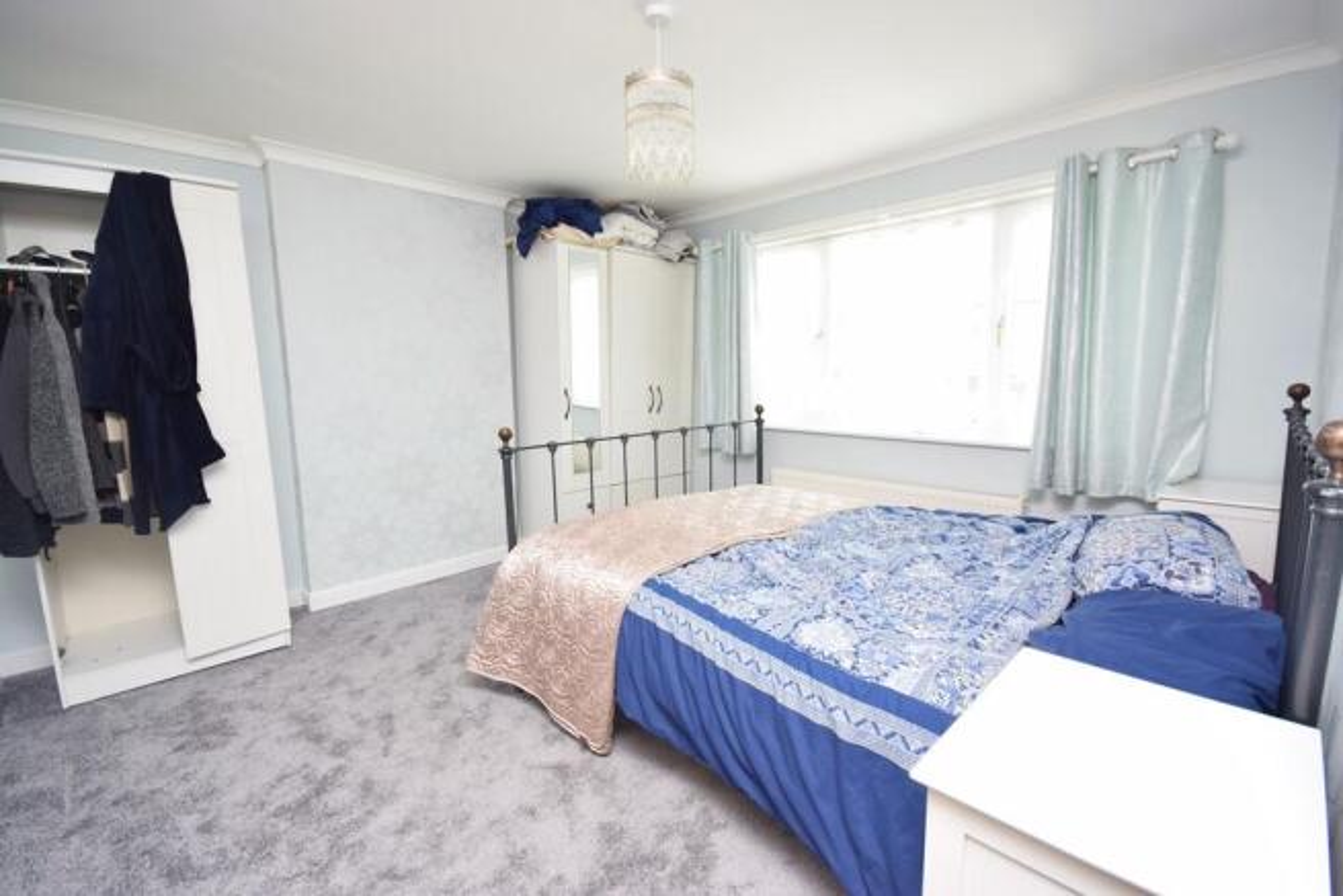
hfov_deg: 100.4
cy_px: 448
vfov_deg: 77.4
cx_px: 672
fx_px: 560
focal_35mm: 15
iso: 400
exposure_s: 1/125
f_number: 5.6
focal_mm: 10
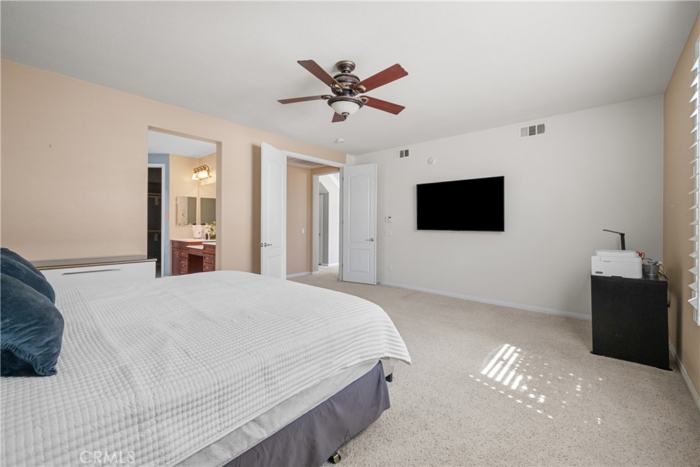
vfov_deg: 81.2
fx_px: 272
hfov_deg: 104.2
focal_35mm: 14
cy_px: 234
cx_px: 350
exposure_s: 1/40
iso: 640
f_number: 9
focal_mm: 14
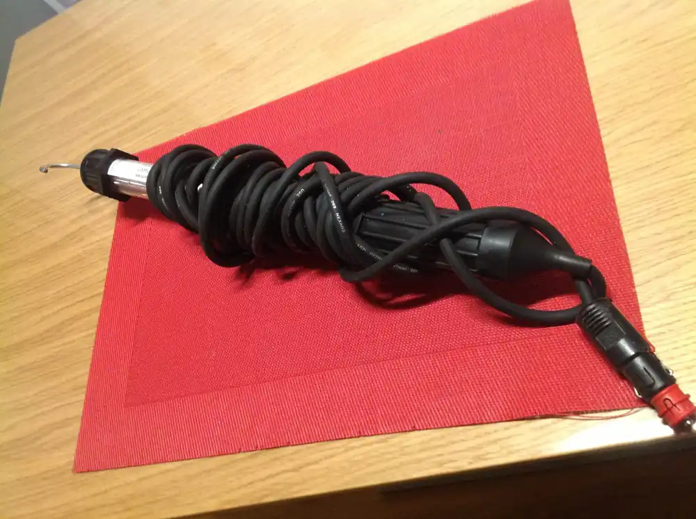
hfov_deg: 52.7
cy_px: 260
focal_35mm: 35
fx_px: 702
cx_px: 348
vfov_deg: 40.6
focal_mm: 4.28
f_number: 2.4
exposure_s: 1/15
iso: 250
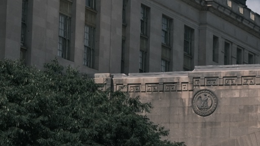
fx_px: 738
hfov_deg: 19.6
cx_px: 230
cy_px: 50
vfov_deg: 11.3
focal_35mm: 107
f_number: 5
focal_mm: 23
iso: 125
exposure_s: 1/1250
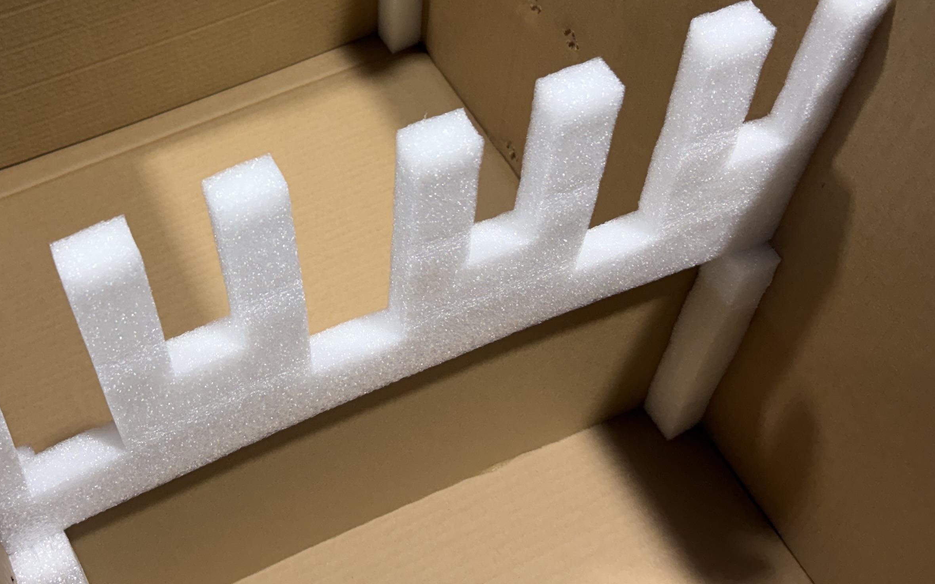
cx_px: 273
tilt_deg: -48.6
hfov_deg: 41.8
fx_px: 1198
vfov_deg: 26.6
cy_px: 76
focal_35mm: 47
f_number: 1.6
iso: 125
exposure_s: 1/100
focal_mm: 5.96
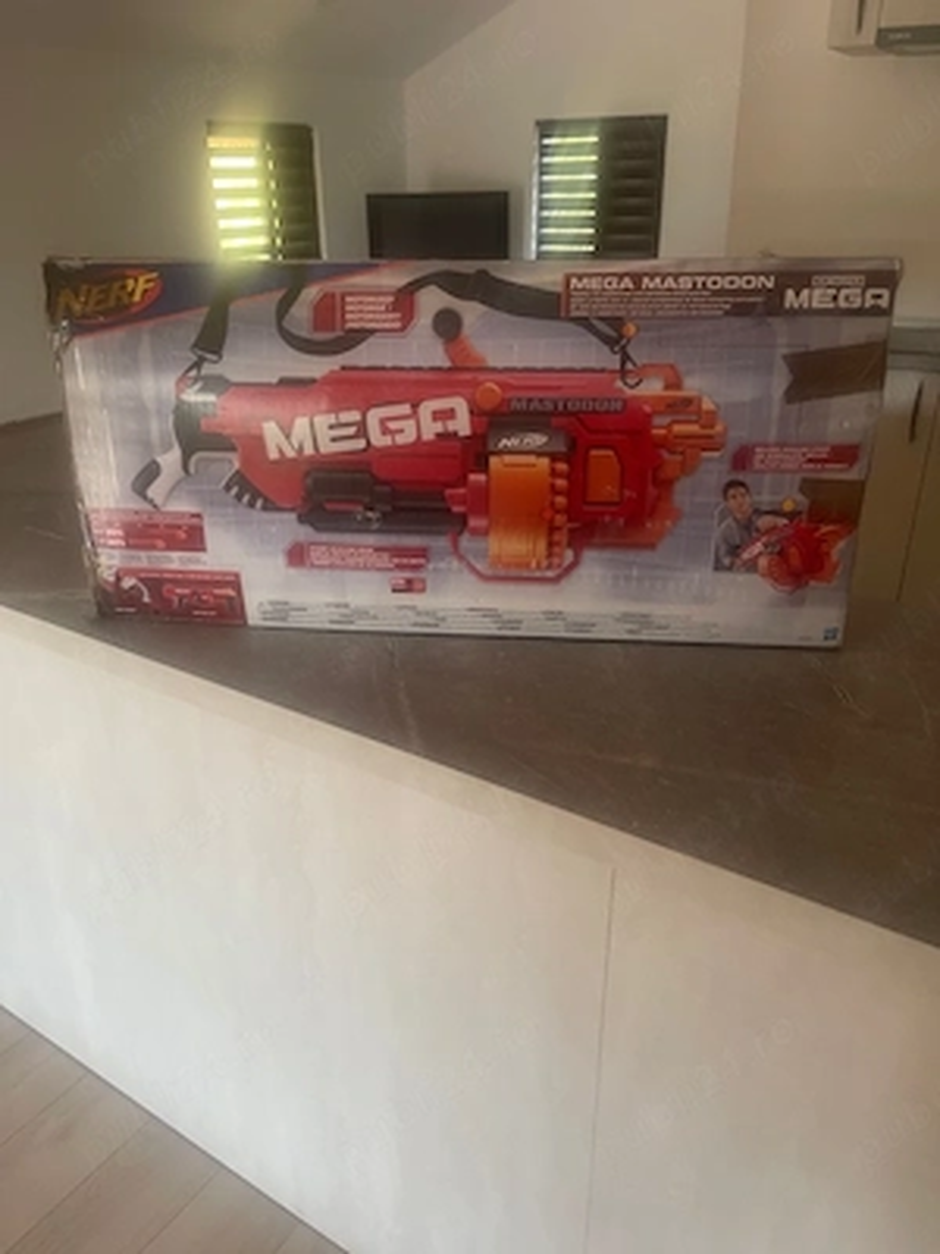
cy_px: 627
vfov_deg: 69.4
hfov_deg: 54.9
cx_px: 470
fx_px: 905
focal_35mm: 25
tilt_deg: -25.6
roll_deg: +1.5
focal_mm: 5.1
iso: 160
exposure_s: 1/60
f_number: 1.6
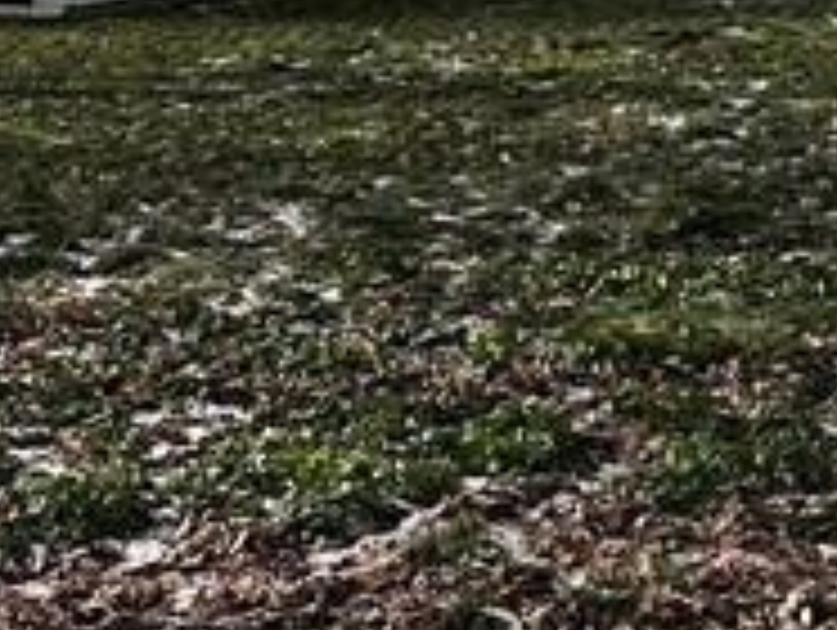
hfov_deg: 14.7
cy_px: -198
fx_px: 3196
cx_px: 810
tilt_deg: -3.0
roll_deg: +0.4
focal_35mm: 132
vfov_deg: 11.0
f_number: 1.78
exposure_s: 1/2967
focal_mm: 6.86
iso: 80
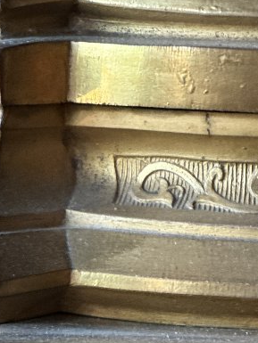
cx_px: -27
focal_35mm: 240
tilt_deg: -8.7
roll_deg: -0.7
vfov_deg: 8.2
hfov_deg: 6.2
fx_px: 2384
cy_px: 381
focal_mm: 9
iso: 320
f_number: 2.8
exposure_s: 1/25
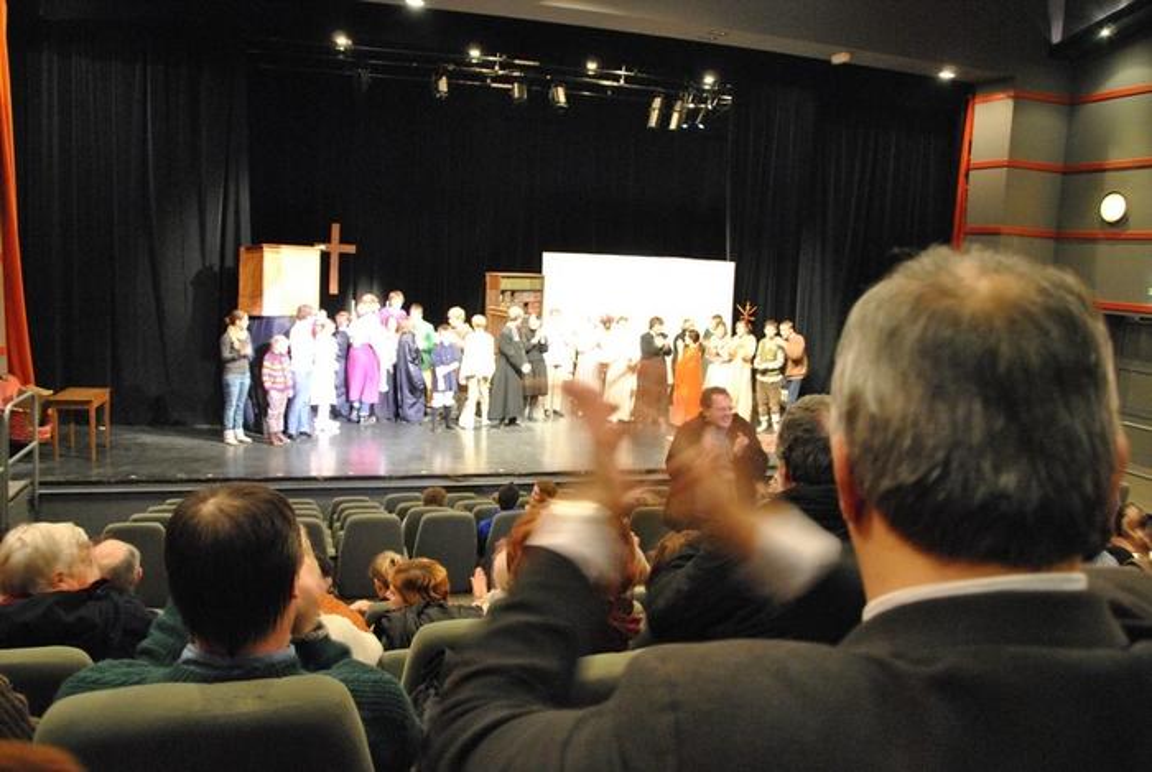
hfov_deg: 67.3
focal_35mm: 27
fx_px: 865
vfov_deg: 48.1
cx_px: 576
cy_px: 386
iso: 1600
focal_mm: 18
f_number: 3.5
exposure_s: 1/10
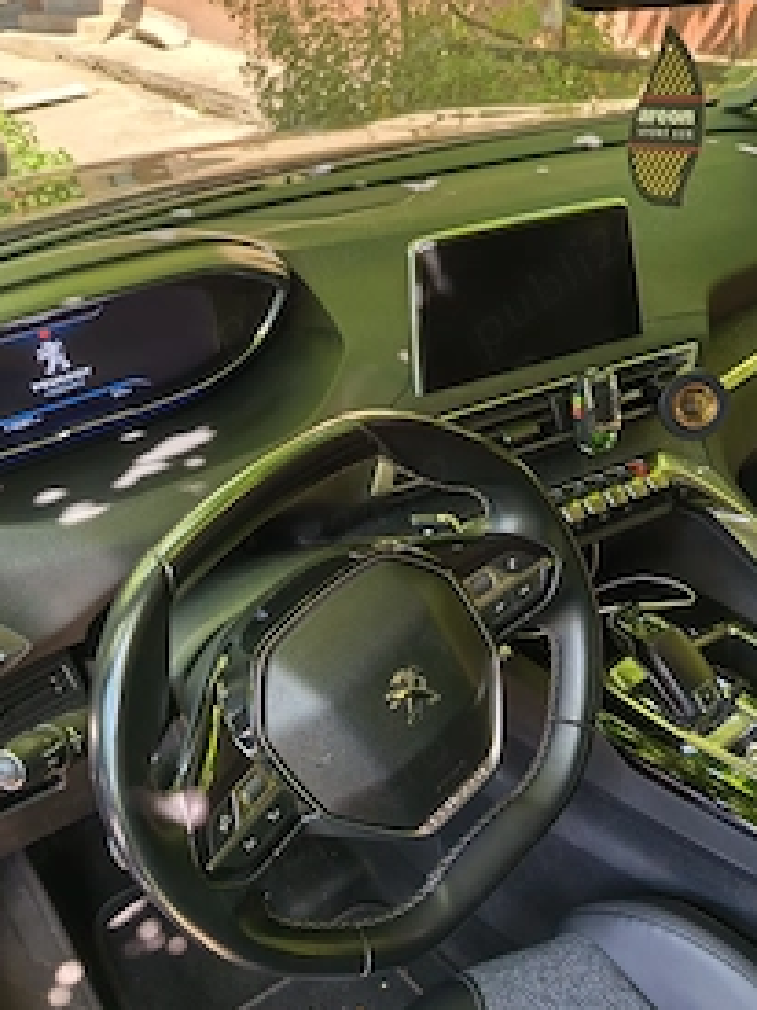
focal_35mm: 35
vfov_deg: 52.3
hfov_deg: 40.5
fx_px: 1021
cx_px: 459
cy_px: 604
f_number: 1.75
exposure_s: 1/60
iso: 1129
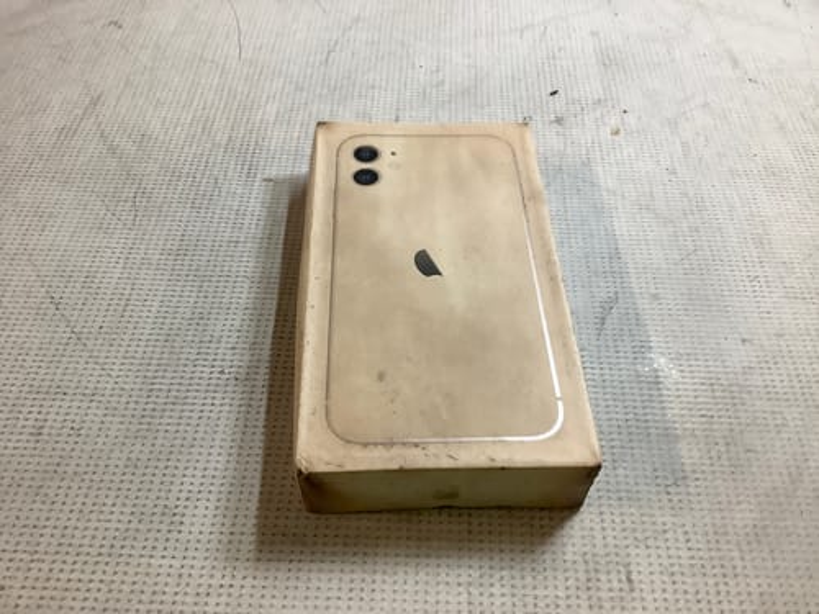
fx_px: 733
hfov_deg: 58.4
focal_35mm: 31
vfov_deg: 45.4
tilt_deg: -50.1
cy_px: 307
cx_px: 410
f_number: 2.4
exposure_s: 1/50
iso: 100
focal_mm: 3.3
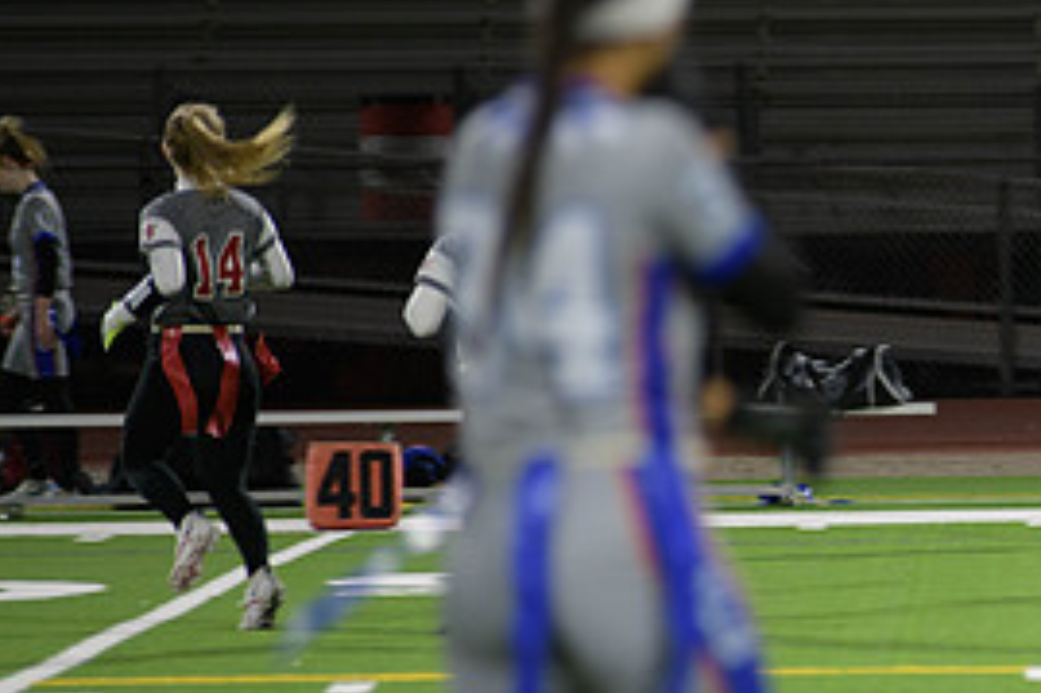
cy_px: 397
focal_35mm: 432
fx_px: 12484
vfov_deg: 3.2
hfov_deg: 4.8
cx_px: 1103
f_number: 2.8
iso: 1000
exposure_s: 1/200
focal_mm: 200
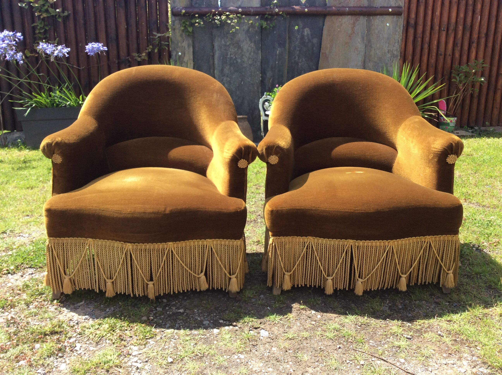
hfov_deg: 56.9
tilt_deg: -15.9
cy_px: 188
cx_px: 251
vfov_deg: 44.1
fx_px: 463
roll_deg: +2.2
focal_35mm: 32
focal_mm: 3.3
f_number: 2.4
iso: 32
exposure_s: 1/608
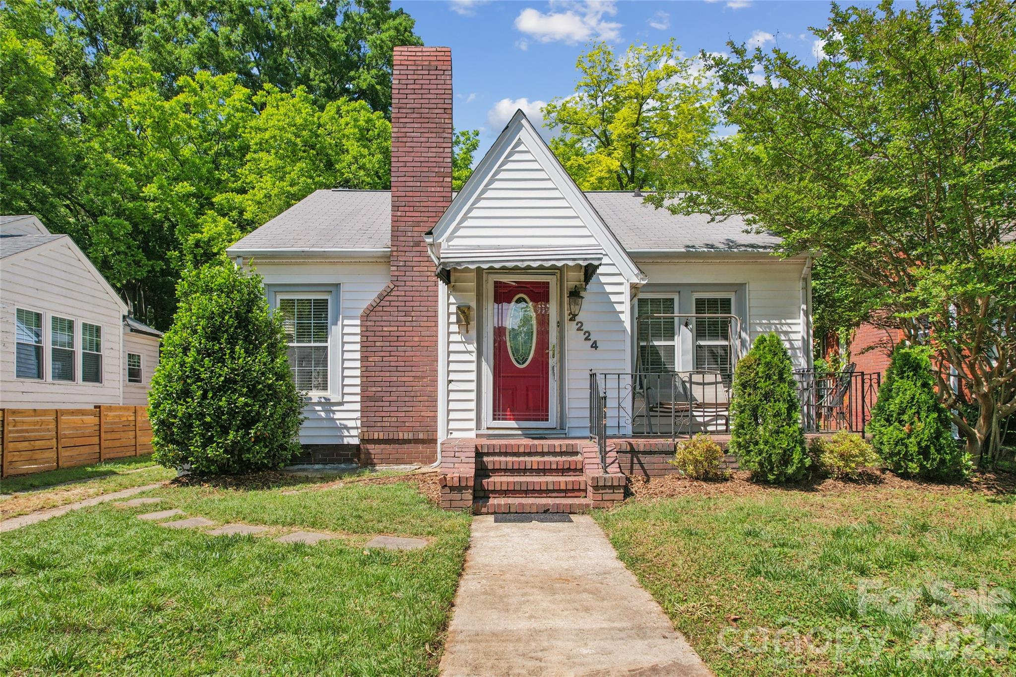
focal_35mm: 22
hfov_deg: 78.6
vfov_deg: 57.2
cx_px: 508
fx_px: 621
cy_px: 338
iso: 100
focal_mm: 8.4
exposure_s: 1/180
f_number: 2.8
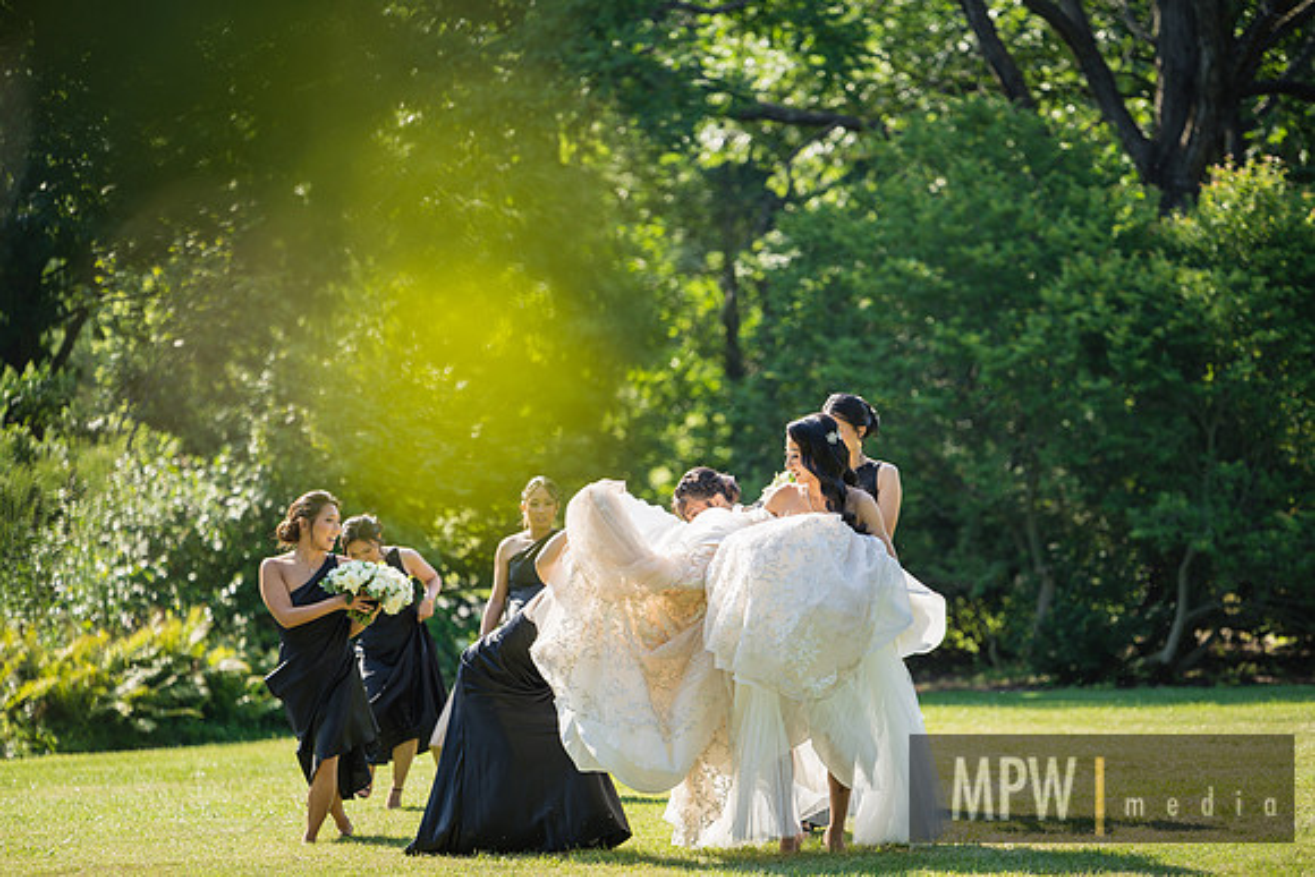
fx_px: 4932
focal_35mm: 135
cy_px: 438
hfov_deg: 15.2
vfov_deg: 10.2
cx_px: 658
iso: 100
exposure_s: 1/640
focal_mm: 135
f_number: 2.8
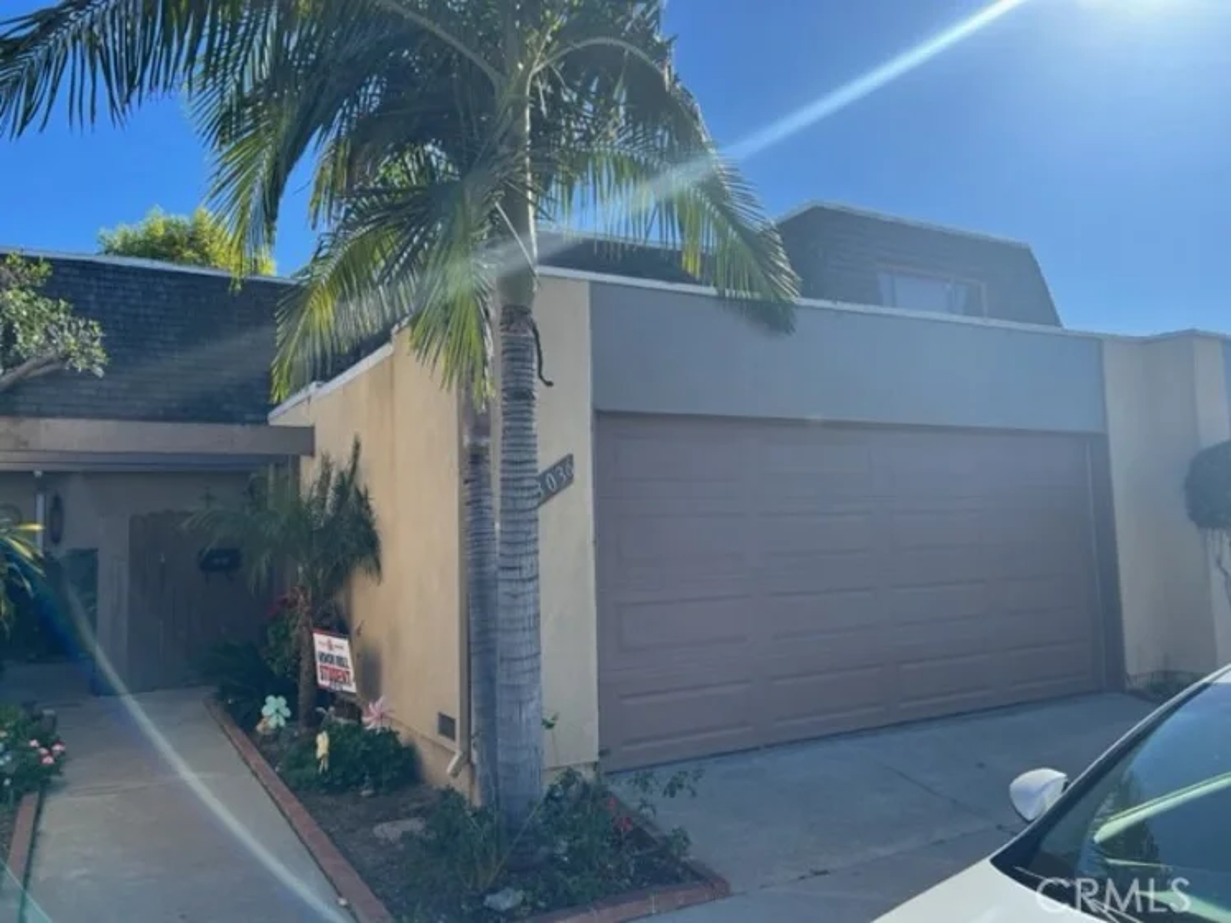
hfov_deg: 67.3
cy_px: 462
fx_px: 924
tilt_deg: +5.8
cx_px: 616
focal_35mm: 26
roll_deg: +1.8
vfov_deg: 53.1
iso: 50
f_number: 1.5
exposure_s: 1/2008
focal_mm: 5.7
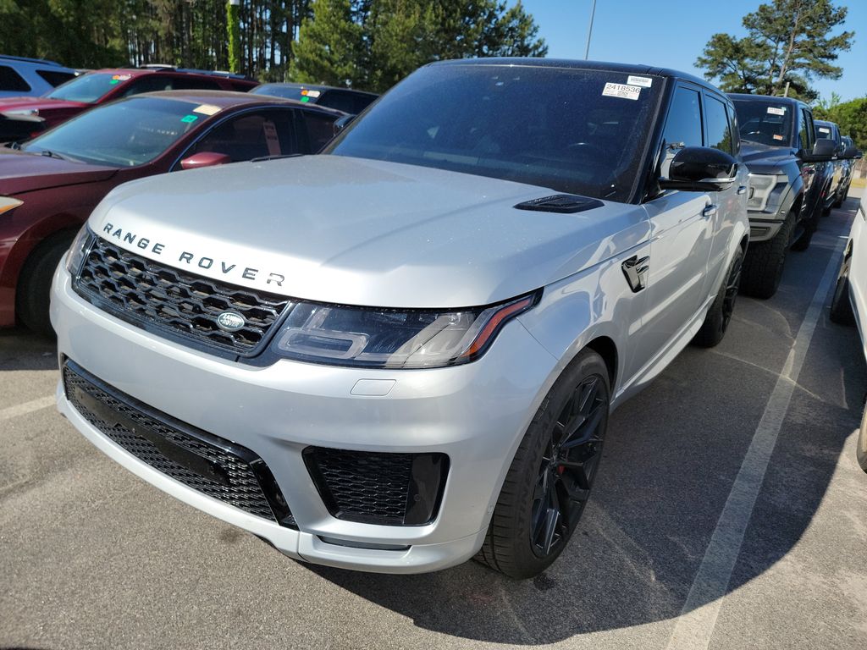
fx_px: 601
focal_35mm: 24
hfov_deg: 71.6
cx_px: 434
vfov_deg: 56.8
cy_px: 325
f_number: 1.8
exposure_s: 1/975
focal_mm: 6.7
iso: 50
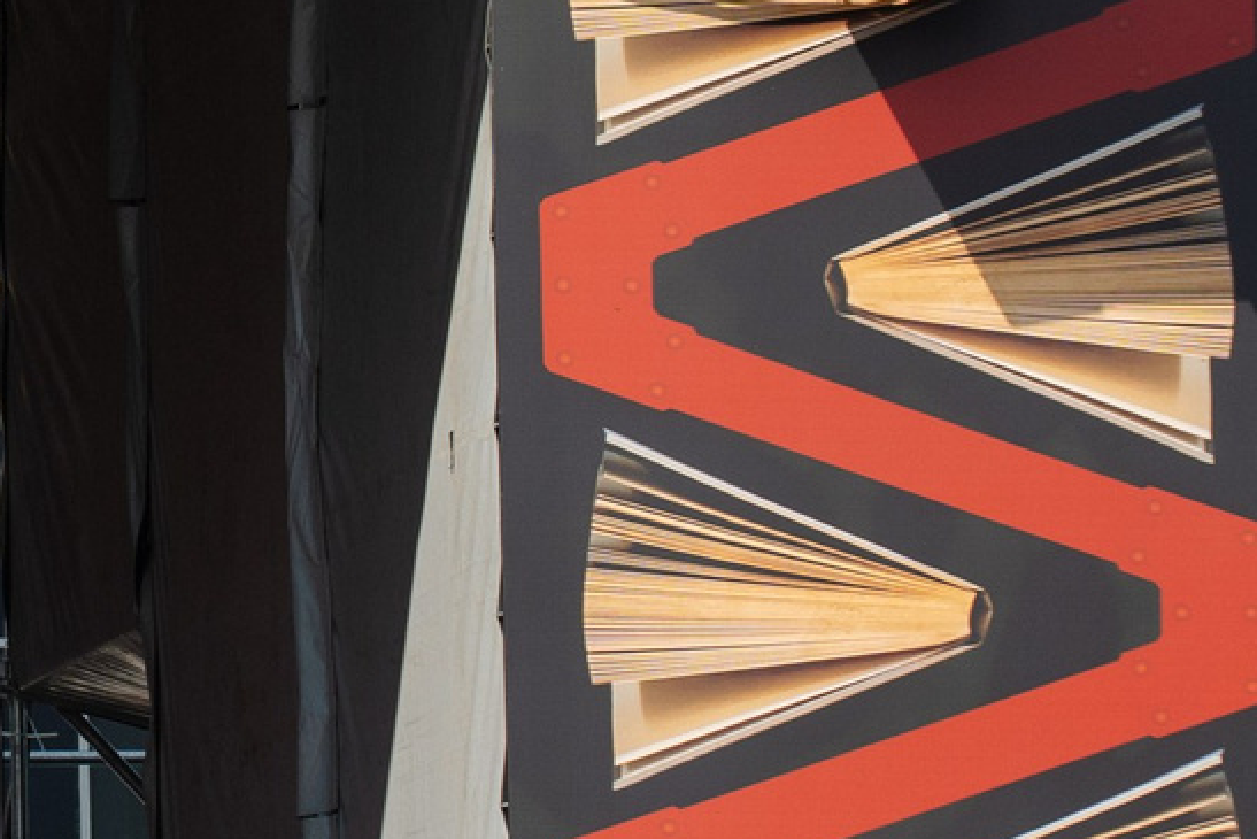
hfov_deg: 5.8
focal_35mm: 351
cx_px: -876
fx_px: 12258
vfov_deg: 3.9
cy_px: 645
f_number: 5
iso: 160
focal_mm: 75
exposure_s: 1/400
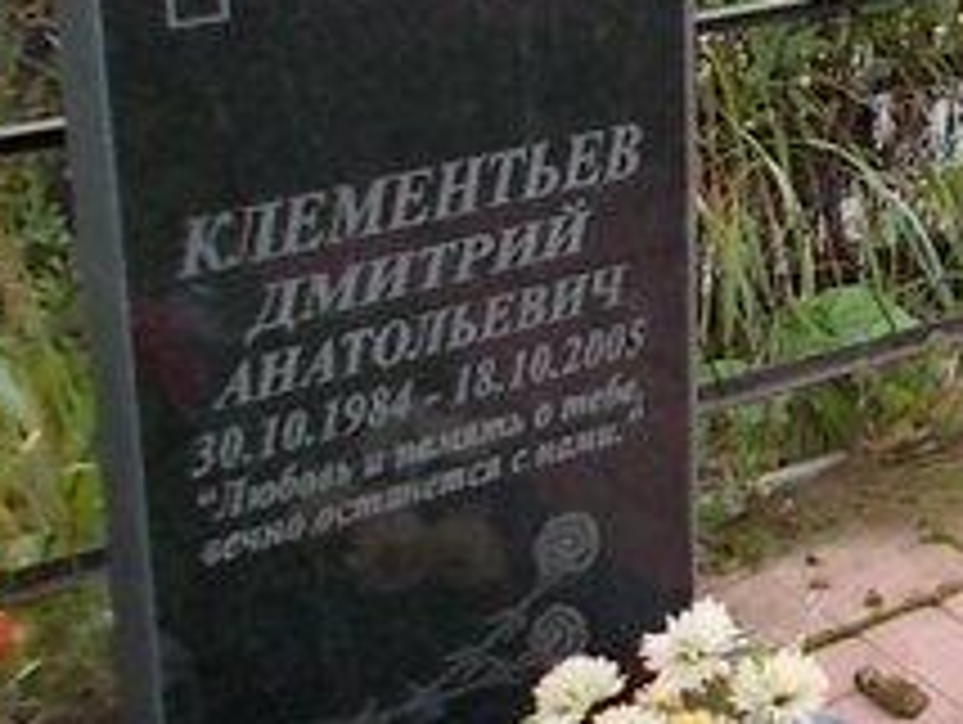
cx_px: 1228
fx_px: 2702
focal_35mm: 97
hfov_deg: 18.8
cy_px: 171
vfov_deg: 15.2
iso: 80
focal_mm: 4.6
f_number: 3.2
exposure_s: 1/320
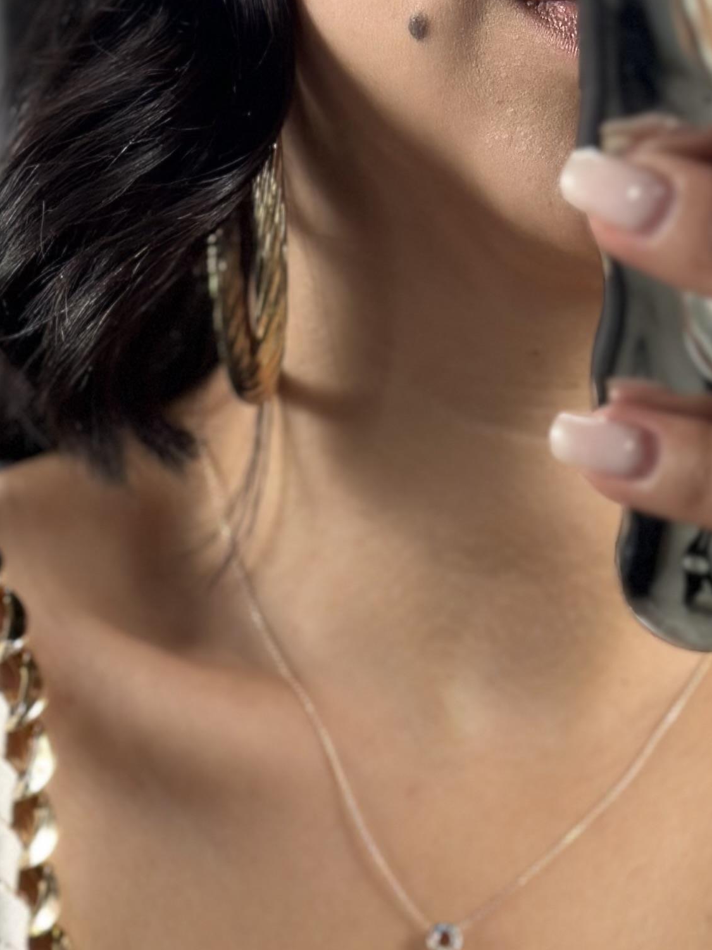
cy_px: 1204
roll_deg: +5.8
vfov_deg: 14.7
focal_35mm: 129
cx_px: 429
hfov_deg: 11.5
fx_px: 3538
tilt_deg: -32.4
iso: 64
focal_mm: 6.86
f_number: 1.78
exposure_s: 1/100
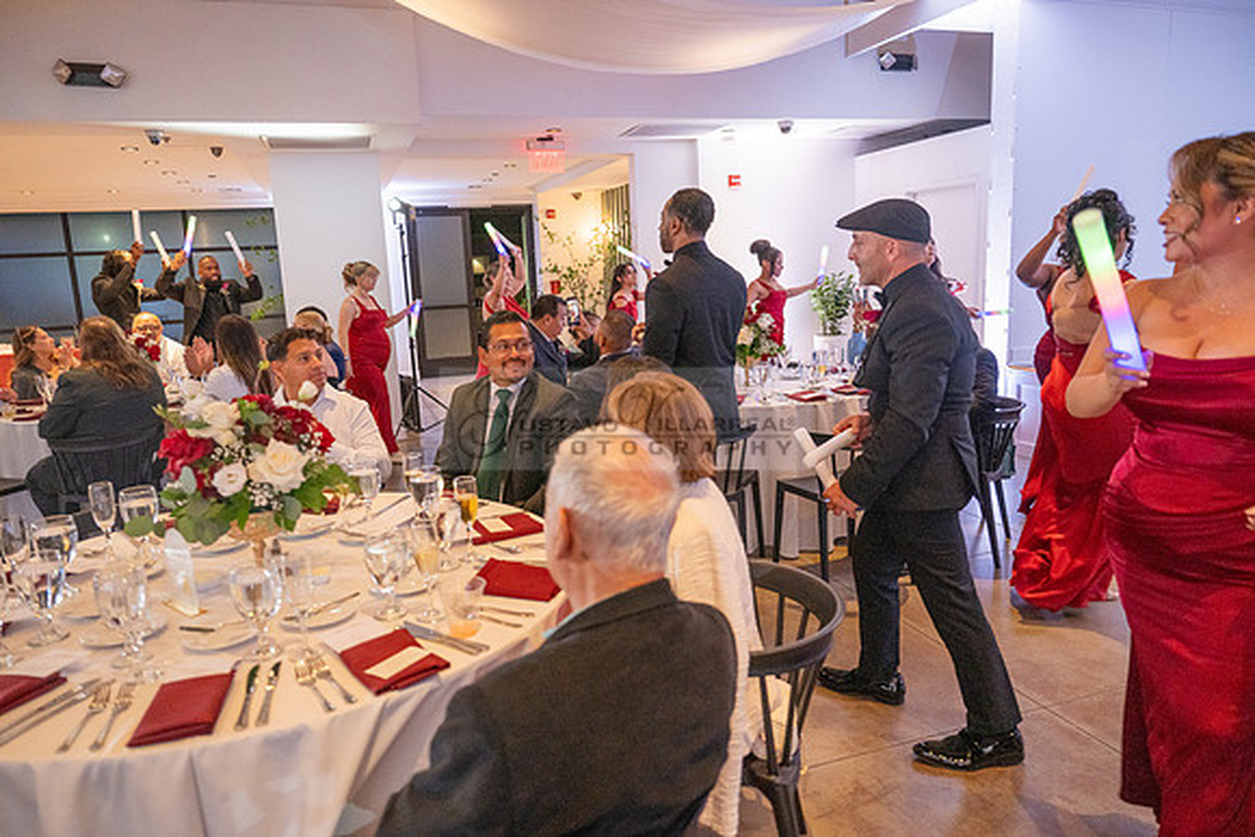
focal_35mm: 24
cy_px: 418
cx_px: 628
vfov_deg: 53.2
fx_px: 837
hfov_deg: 73.7
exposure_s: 1/200
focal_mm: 24
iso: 2000
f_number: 2.8
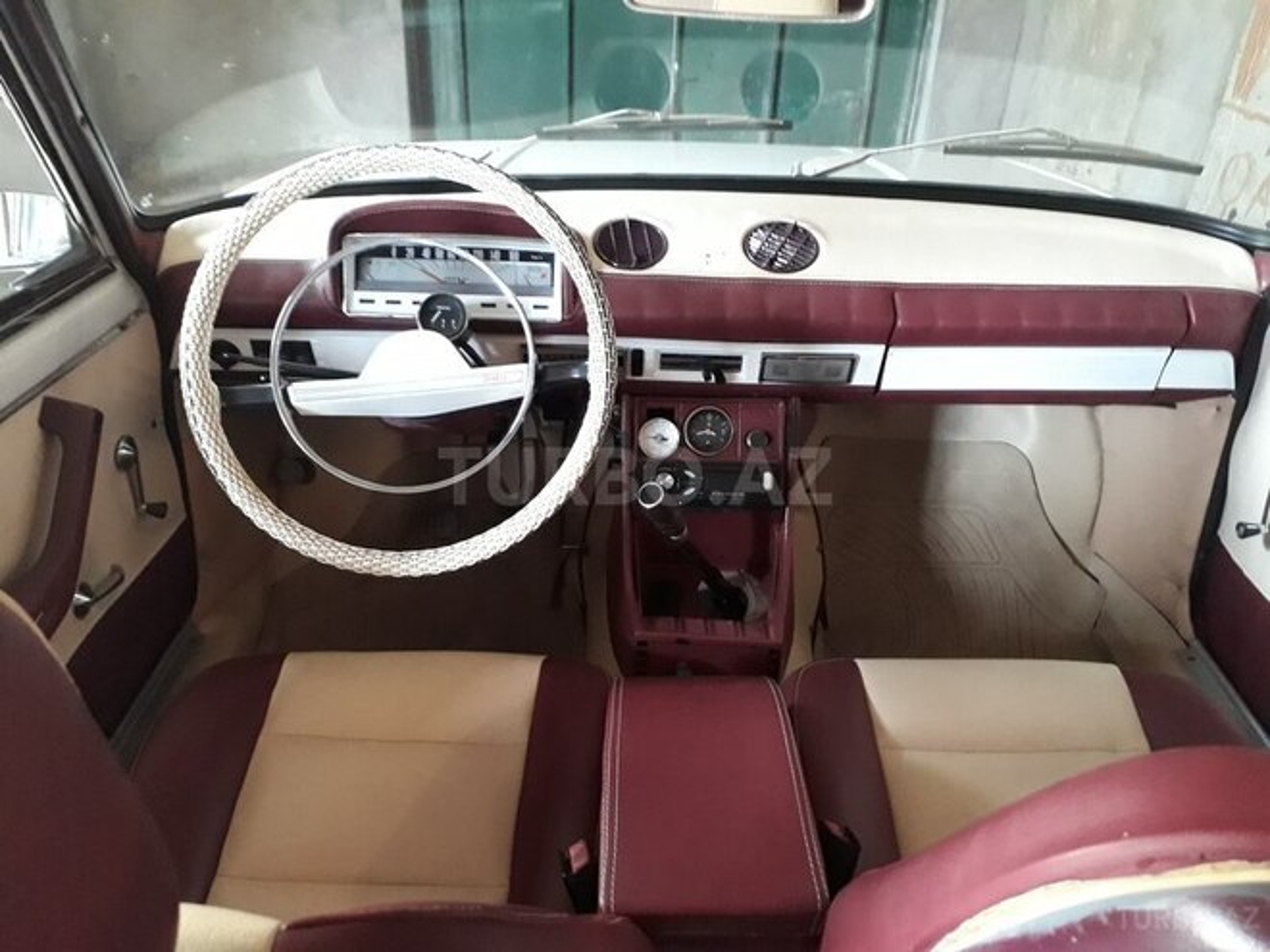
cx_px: 635
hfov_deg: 65.3
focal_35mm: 27
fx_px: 991
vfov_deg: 51.4
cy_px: 476
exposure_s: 1/17
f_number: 1.9
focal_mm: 3.6
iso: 500
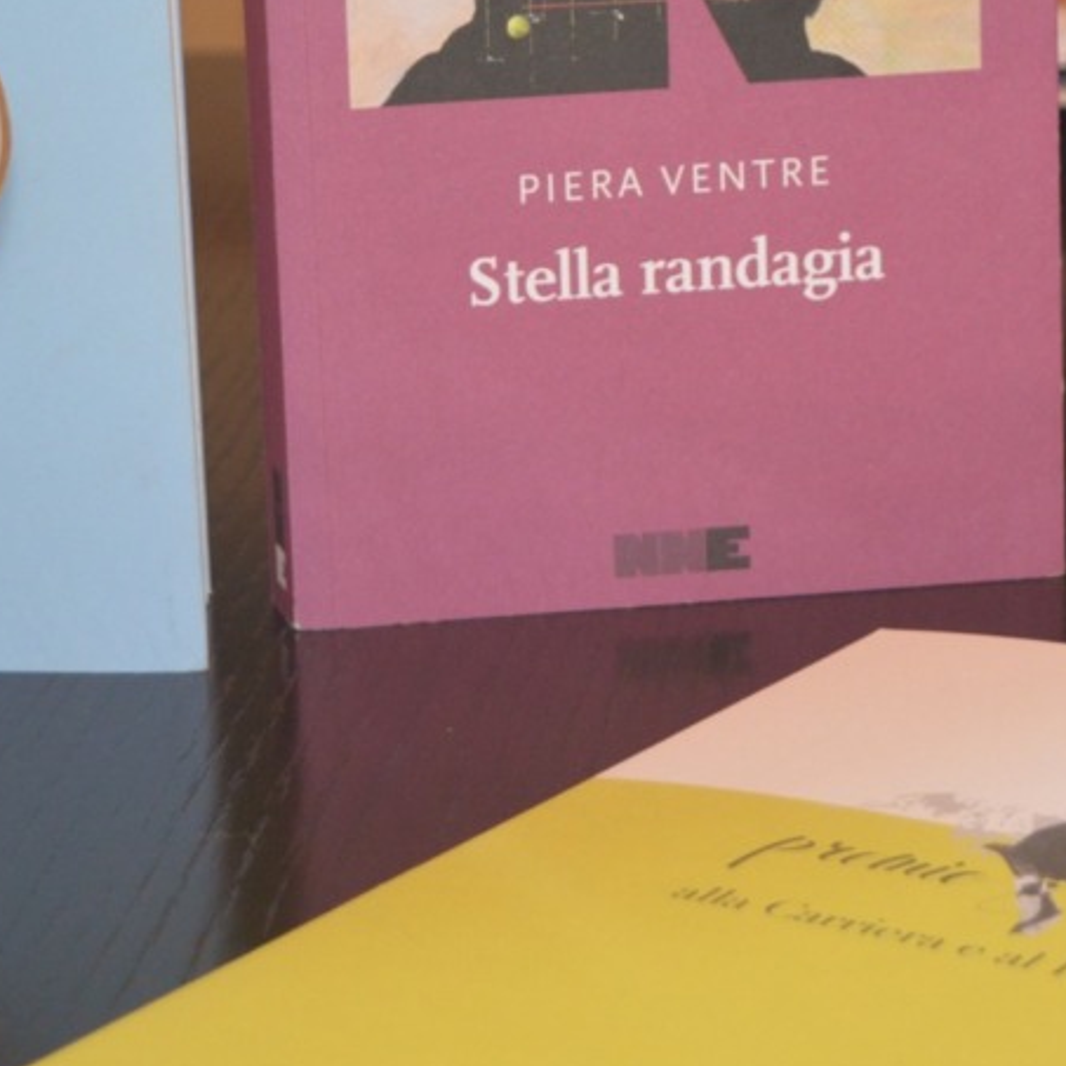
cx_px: 567
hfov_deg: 12.1
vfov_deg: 12.1
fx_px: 5017
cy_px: 241
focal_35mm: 144
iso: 1250
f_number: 4.8
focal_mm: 40
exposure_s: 1/60
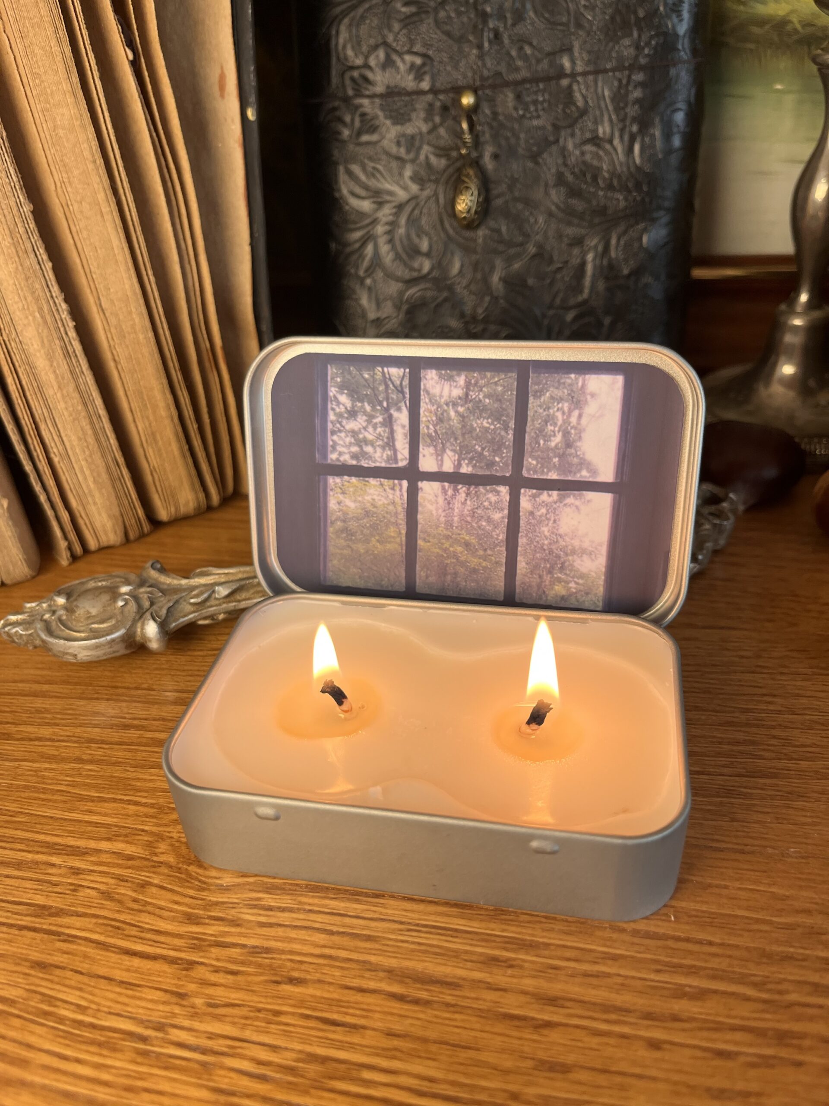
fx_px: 830
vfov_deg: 67.3
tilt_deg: -32.8
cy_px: 553
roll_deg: +4.2
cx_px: 414
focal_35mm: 26
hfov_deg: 53.1
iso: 50
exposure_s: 1/121
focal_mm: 5.1
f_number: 1.6
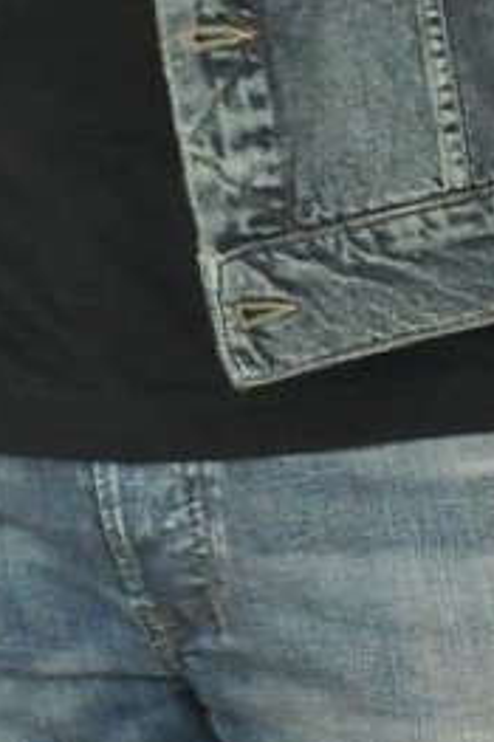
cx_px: -172
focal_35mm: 412
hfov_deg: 3.3
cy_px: 333
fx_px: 8491
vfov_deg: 5.0
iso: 500
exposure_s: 1/125
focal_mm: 40
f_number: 6.3
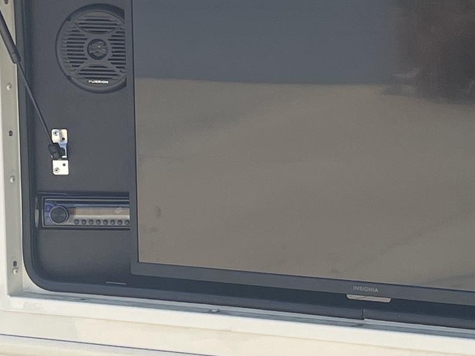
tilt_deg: -5.8
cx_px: 502
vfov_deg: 11.1
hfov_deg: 14.4
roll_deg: +0.4
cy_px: 186
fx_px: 1839
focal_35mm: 134
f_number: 1.6
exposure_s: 1/1742
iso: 32
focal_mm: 4.2
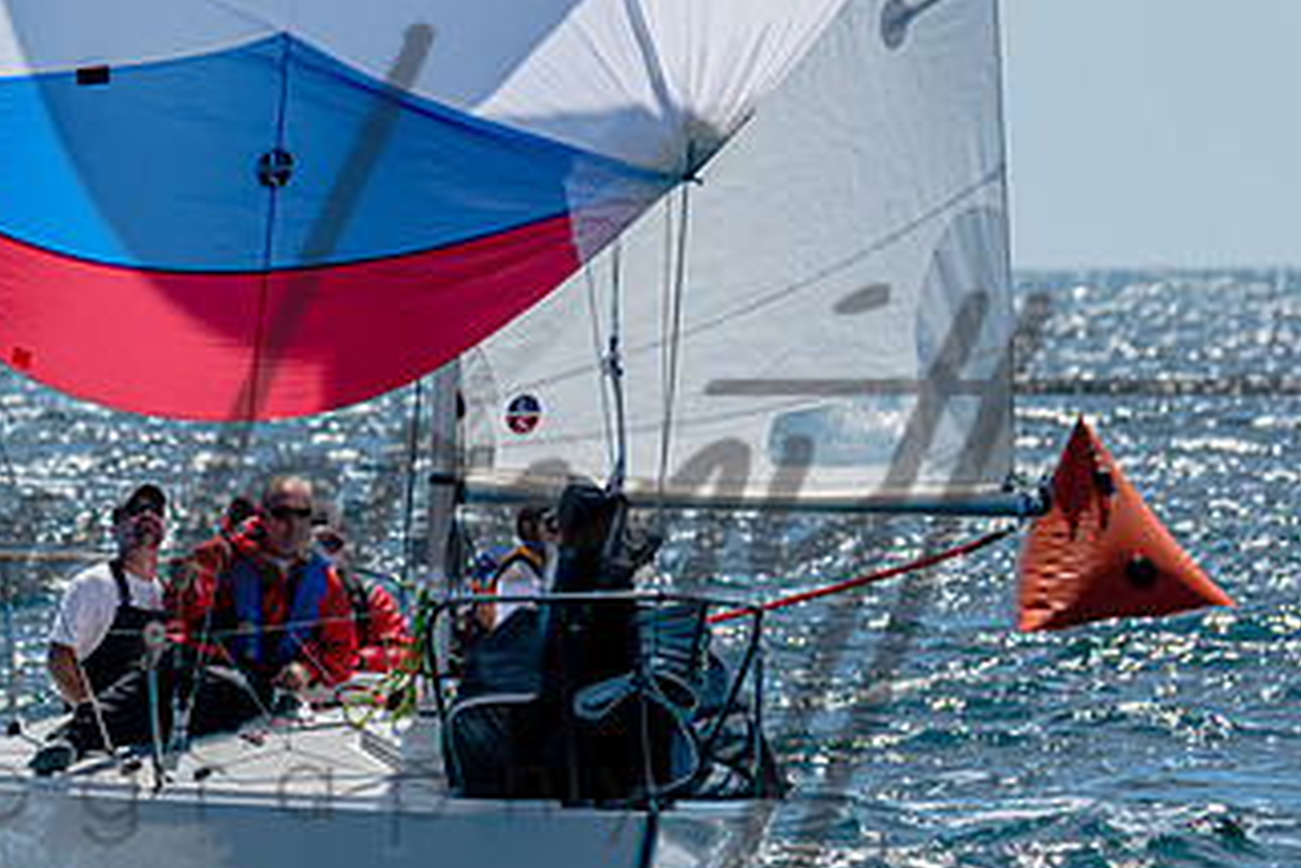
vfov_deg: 2.1
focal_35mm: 649
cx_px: 473
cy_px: 482
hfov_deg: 3.2
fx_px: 23464
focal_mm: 240
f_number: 5.3
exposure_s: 1/2000
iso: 200
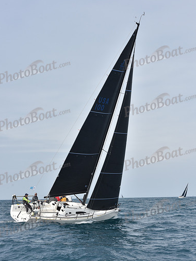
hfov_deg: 19.1
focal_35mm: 77
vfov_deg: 25.3
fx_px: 582
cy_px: 138
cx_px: 97
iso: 250
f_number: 9
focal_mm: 70
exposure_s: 1/800
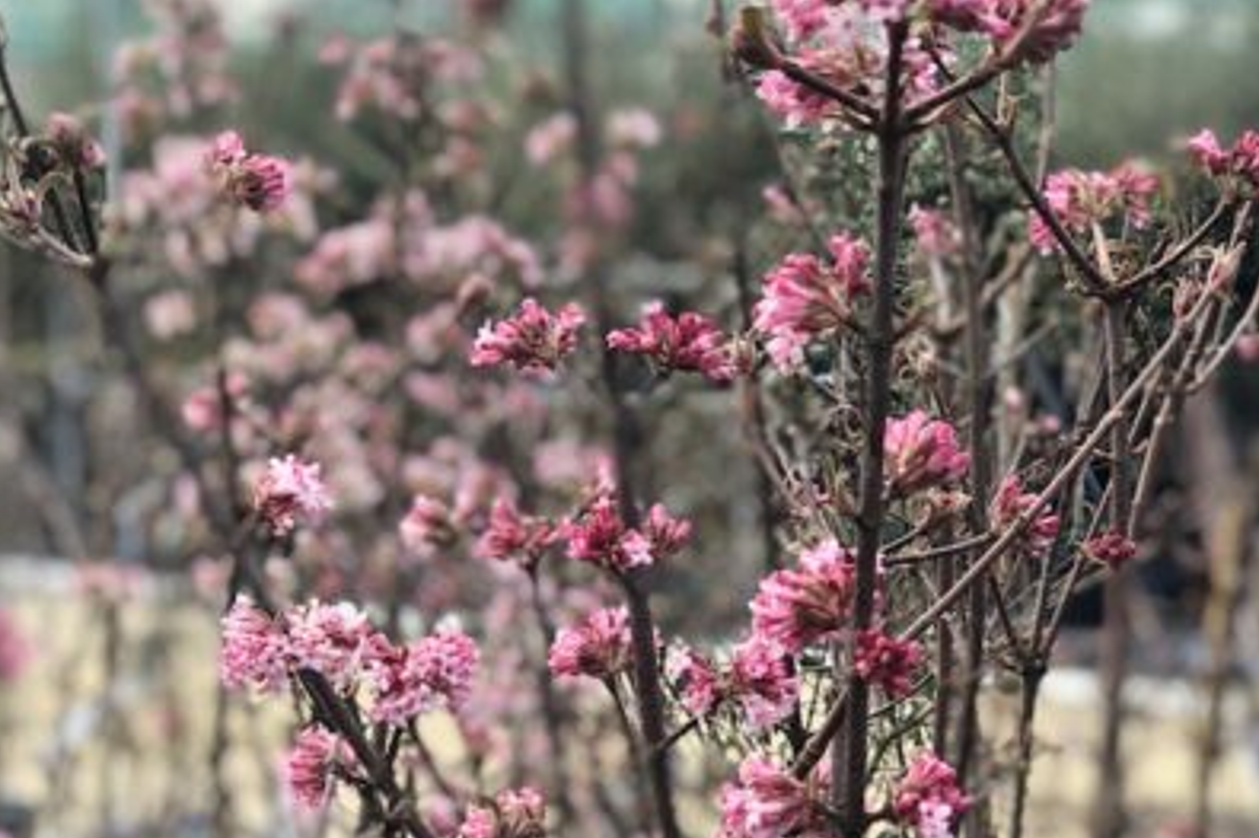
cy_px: 591
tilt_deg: -7.7
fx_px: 2552
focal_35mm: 73
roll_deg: +1.6
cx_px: 625
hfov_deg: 27.7
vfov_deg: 18.6
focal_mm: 6
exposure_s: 1/182
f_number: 2.4
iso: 16
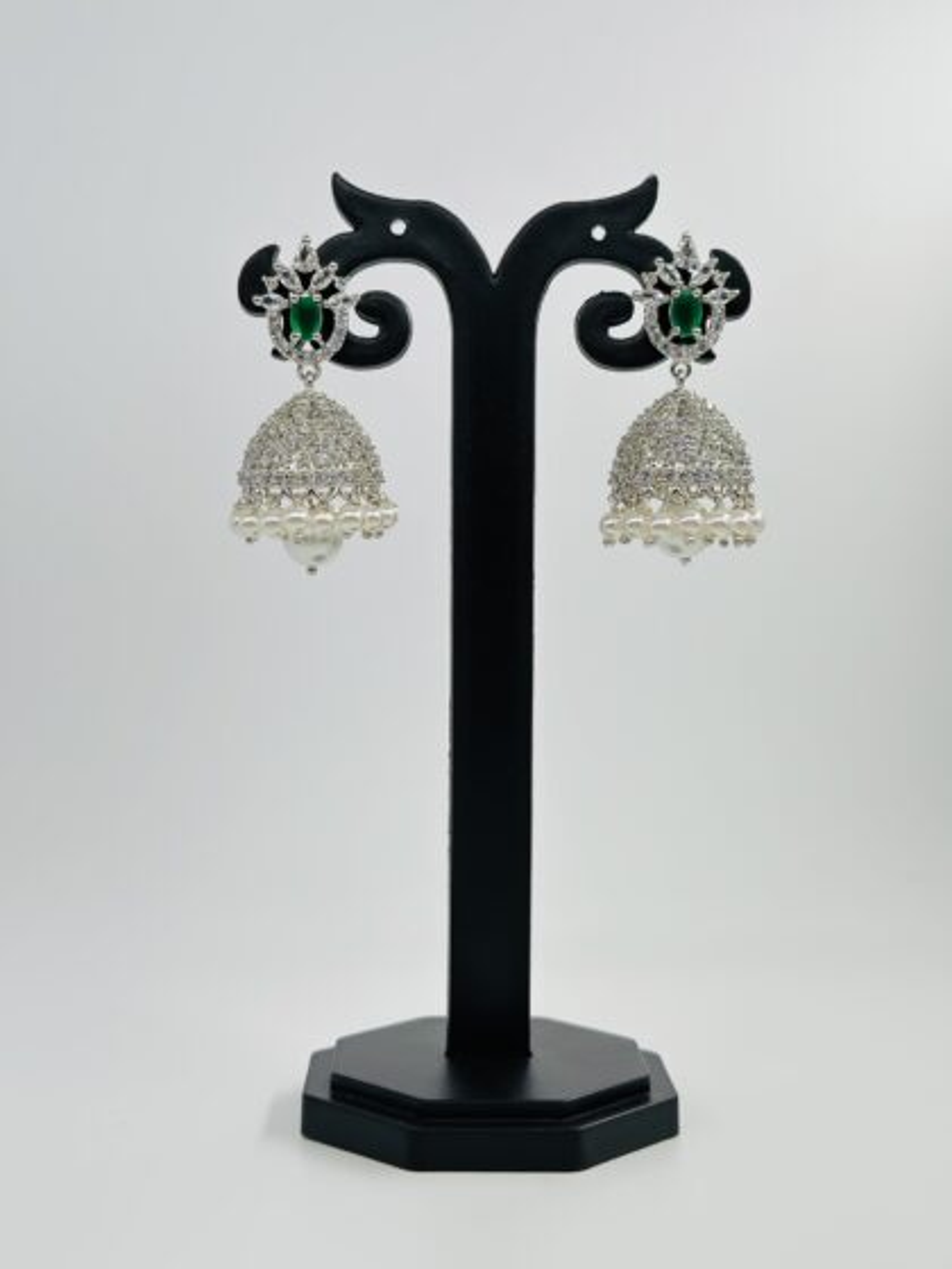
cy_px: 634
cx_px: 476
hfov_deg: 30.3
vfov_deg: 39.7
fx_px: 1760
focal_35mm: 48
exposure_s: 1/1783
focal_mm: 6.86
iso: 100
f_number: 1.78
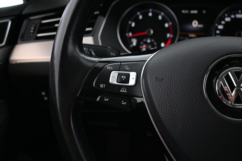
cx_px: 121
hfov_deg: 58.3
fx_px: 217
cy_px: 80
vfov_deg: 40.8
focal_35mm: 32
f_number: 4
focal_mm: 21.5
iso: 1400
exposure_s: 1/30
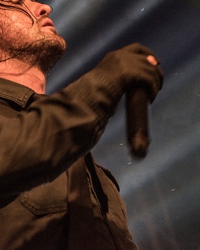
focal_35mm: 153
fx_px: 1133
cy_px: 63
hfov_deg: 10.1
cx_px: 96
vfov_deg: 12.6
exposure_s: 1/125
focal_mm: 70
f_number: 5
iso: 800
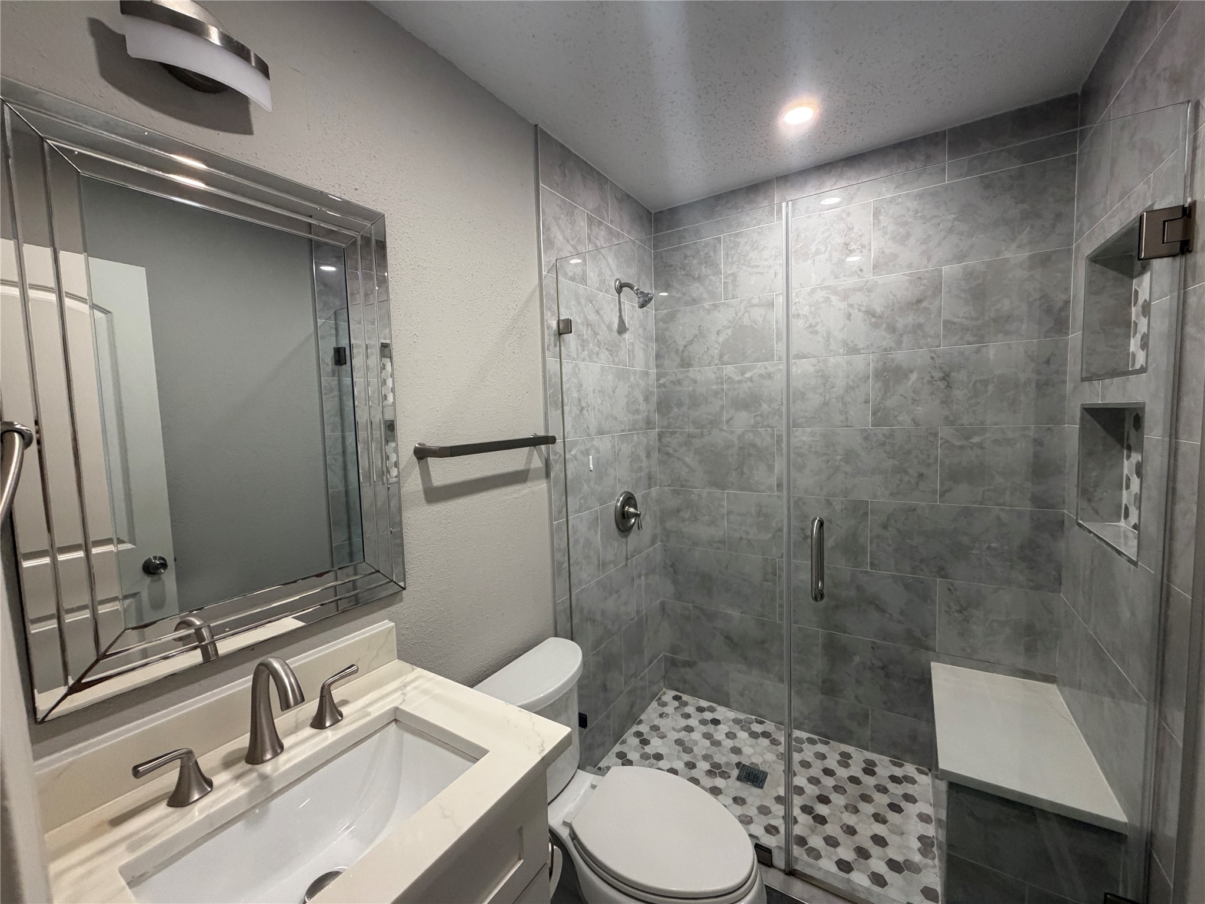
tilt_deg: -4.8
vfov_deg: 85.7
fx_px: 487
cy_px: 452
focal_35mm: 14
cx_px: 602
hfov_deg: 102.1
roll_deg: +2.5
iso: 320
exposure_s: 1/120
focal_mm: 2.22
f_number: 2.2
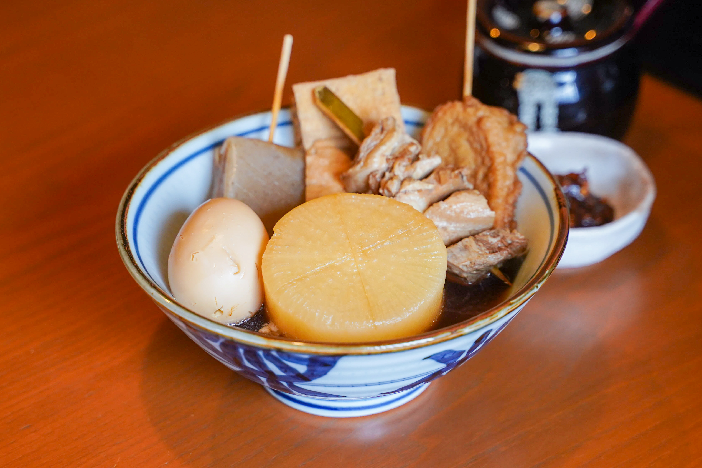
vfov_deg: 12.2
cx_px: 351
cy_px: 234
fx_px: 2184
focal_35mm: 112
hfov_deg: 18.3
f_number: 3.5
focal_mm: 75
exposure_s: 1/320
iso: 1600
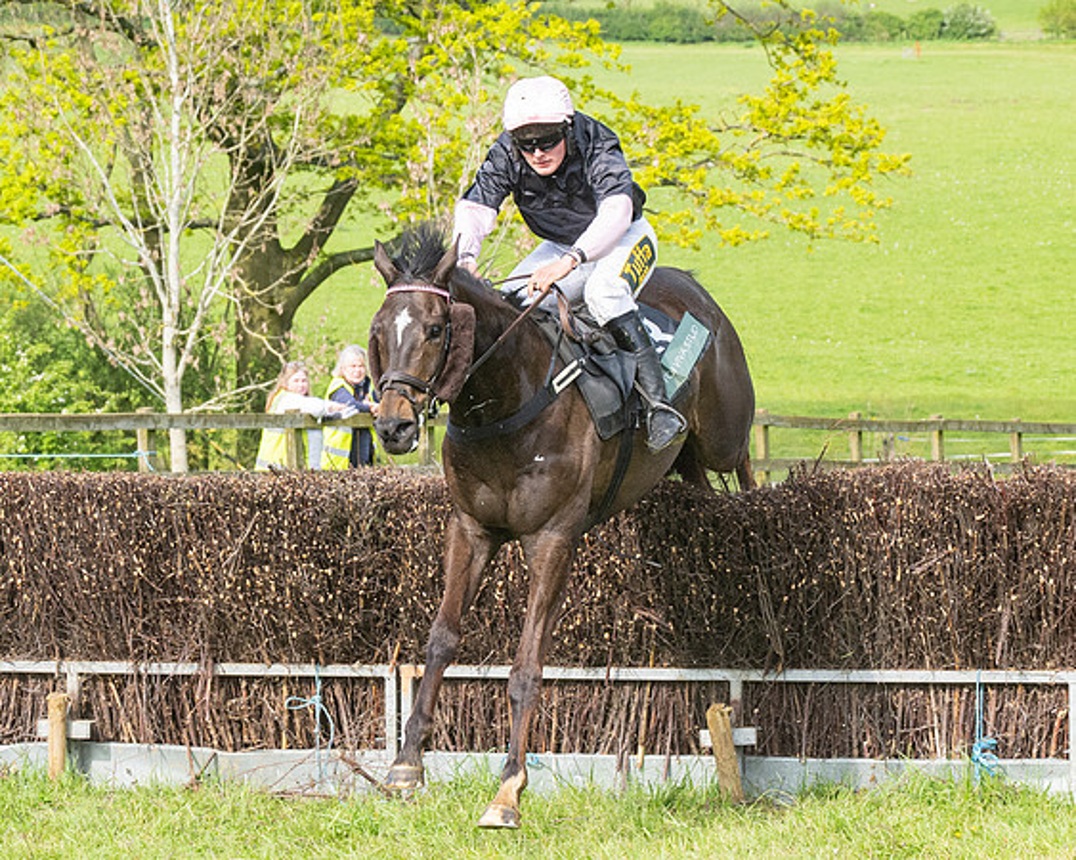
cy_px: 436
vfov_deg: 8.1
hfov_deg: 10.1
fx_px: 6106
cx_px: 561
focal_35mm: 192
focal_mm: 70
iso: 400
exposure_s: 1/1000
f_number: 5.6
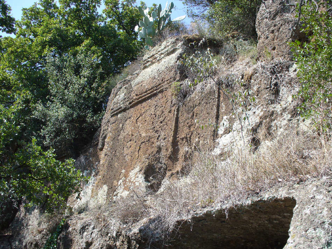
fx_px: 374
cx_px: 172
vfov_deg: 36.8
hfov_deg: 47.8
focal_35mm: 39
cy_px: 126
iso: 80
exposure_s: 1/160
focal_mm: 6.1
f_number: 5.6
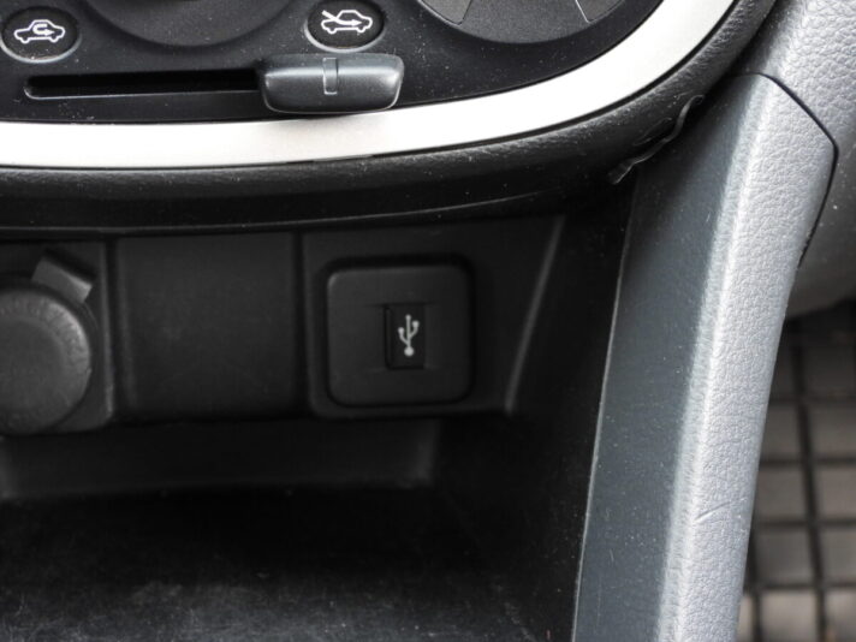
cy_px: 321
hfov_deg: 18.7
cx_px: 428
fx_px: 2596
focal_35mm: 105
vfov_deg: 14.1
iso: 360
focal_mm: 18.9
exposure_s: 1/60
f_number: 4
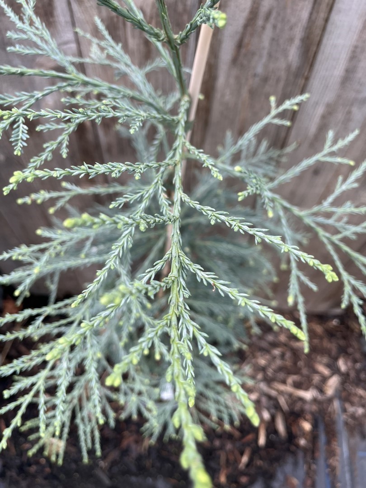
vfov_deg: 67.3
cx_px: 183
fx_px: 367
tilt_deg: -63.3
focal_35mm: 26
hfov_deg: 53.1
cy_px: 244
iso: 40
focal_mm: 5.1
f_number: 1.6
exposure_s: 1/122
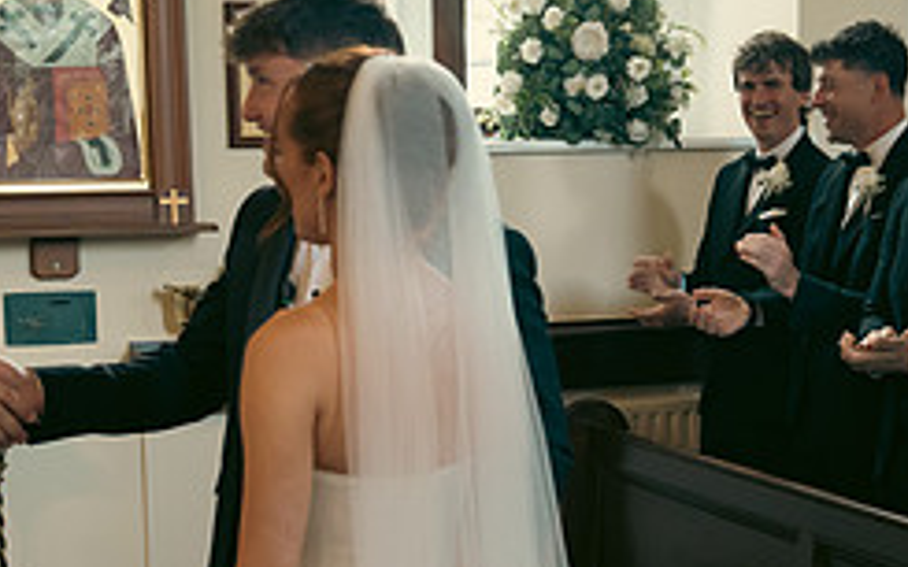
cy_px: 450
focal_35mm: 87
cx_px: 612
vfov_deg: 14.9
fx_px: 2152
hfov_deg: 23.7
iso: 2000
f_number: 3.5
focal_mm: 36
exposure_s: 1/200
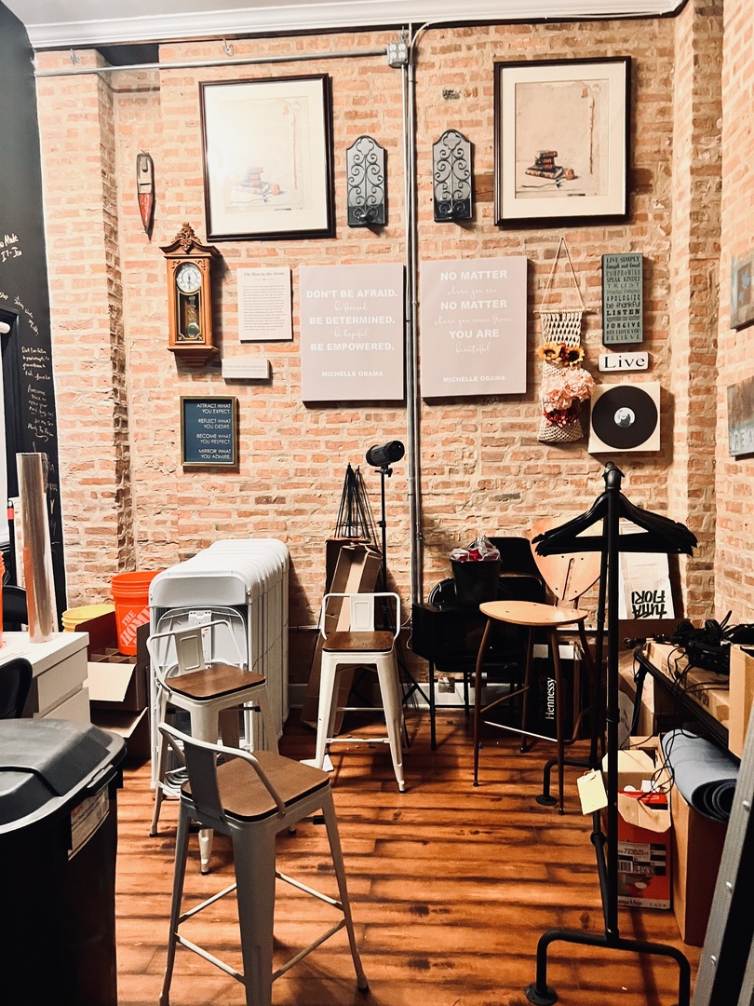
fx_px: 755
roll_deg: +1.2
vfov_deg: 67.3
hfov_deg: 53.1
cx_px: 377
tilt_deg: -8.0
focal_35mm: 26
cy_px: 503
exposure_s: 1/60
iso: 500
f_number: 1.5
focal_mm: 5.7
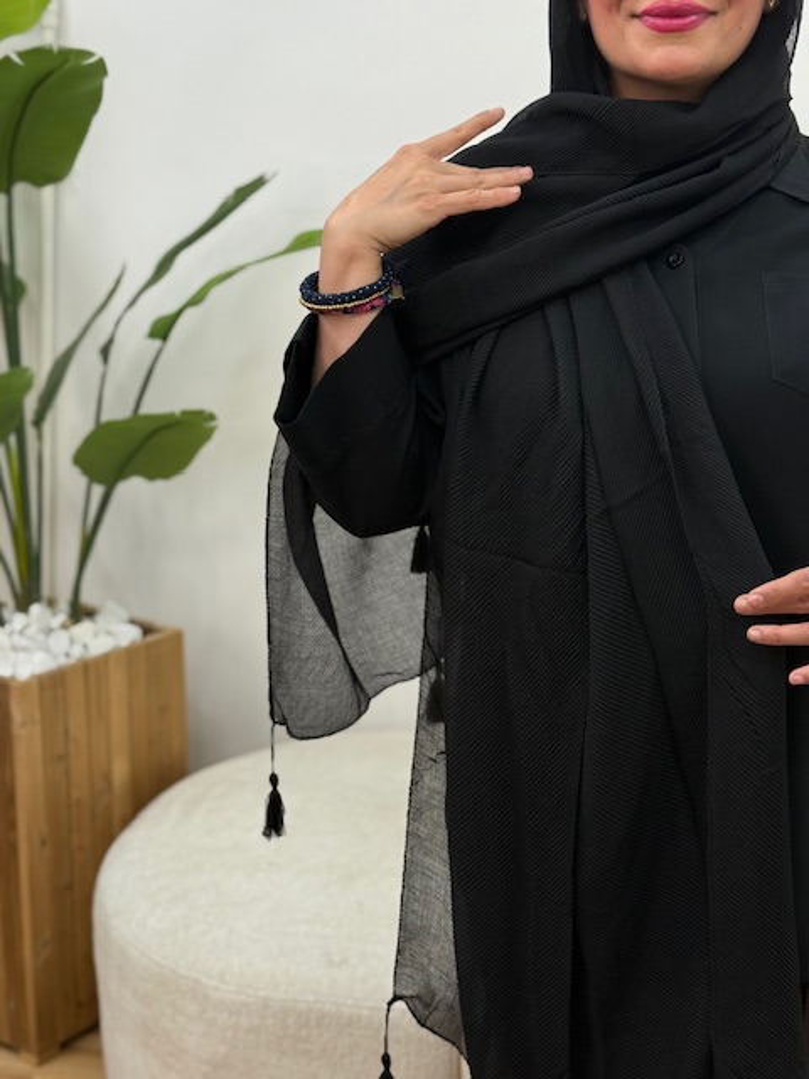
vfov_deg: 39.7
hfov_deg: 30.3
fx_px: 1496
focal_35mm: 48
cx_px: 404
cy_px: 540
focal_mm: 6.76
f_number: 1.78
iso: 64
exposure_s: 1/561
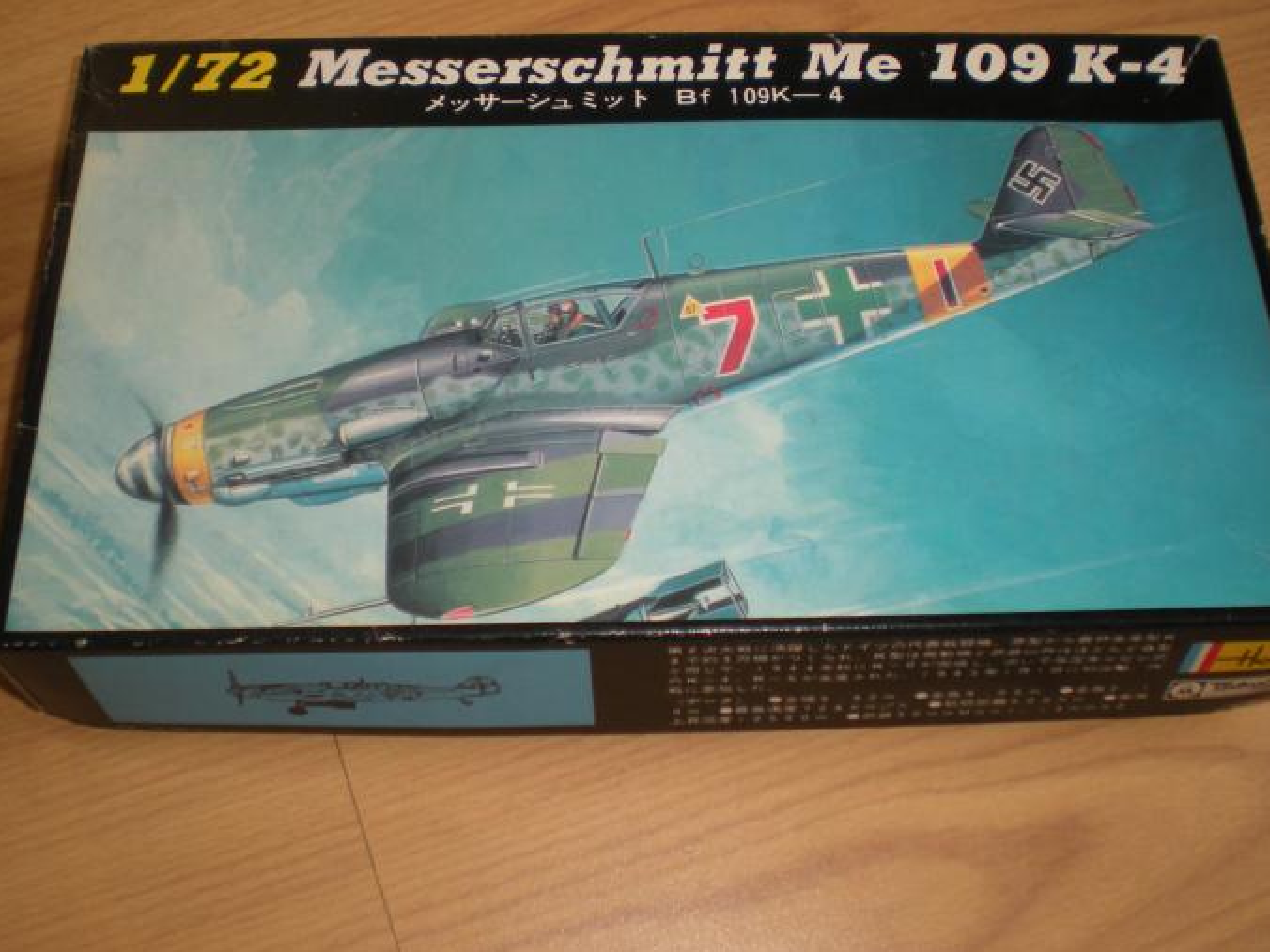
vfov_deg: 32.1
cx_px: 654
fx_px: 1651
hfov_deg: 42.1
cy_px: 411
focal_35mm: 45
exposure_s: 1/42.1
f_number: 3.1
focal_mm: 6.3
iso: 64
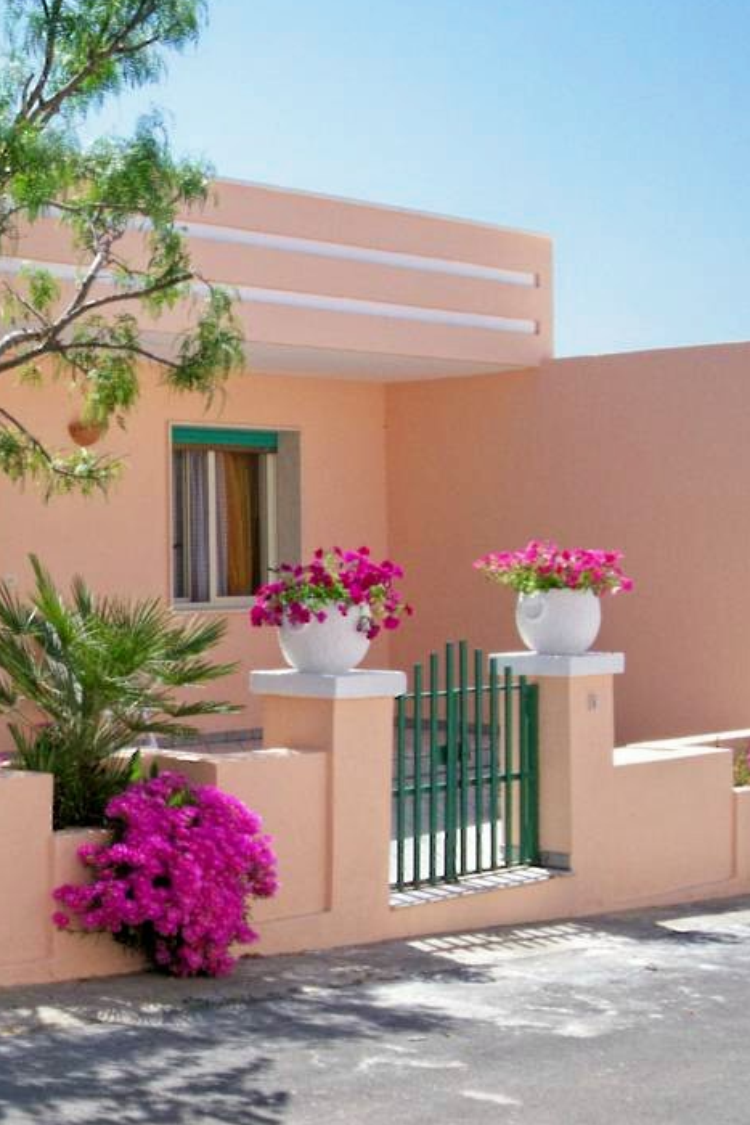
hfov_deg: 19.8
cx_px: -119
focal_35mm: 65
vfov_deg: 30.9
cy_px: 585
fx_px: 2030
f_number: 4.5
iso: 100
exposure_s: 1/511
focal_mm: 5.9
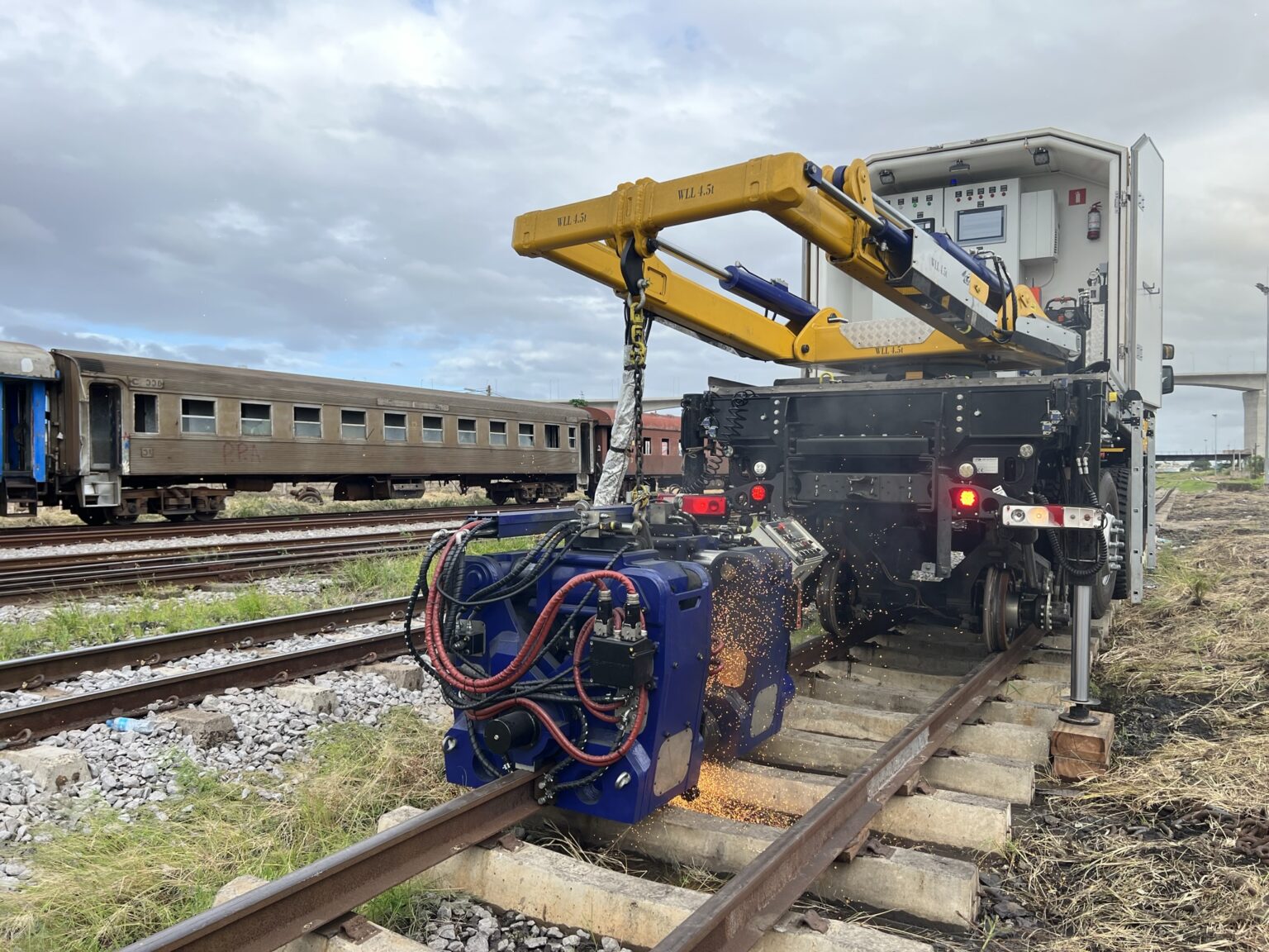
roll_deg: +0.8
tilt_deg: -1.0
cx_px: 634
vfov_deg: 53.1
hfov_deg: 67.3
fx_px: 953
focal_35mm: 26
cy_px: 476
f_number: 1.5
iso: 50
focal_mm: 5.7
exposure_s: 1/718
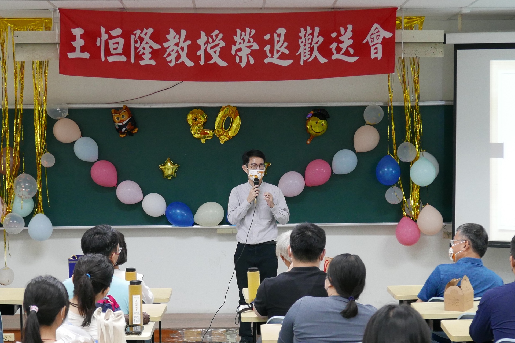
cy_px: 172
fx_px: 715
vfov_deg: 27.0
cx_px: 258
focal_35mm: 50
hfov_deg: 39.6
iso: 800
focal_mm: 22.7
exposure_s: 1/80
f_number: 2.8
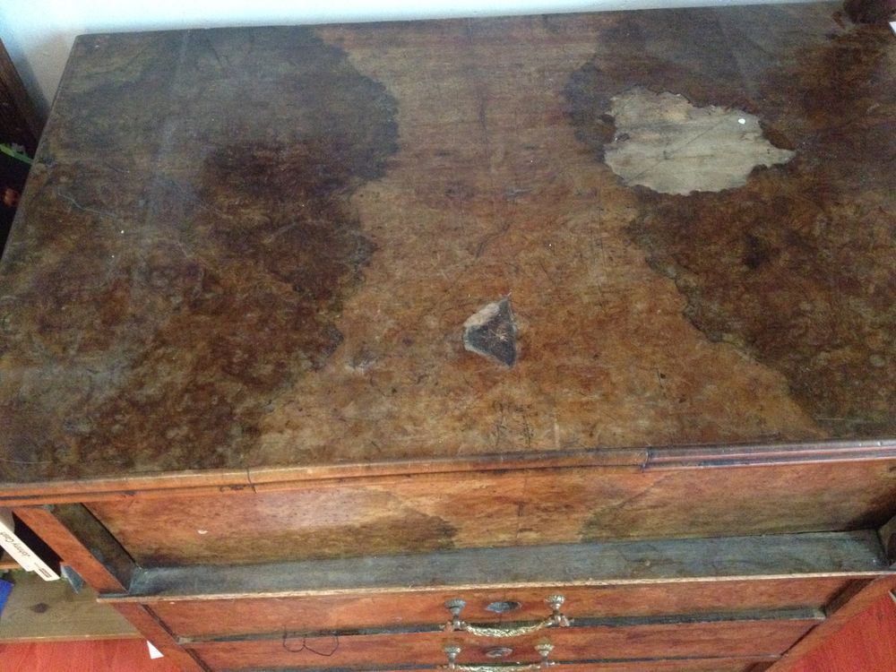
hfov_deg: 52.6
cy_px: 336
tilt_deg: -54.4
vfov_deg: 40.7
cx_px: 448
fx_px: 906
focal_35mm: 35
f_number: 2.4
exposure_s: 1/15
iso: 800
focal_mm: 4.28
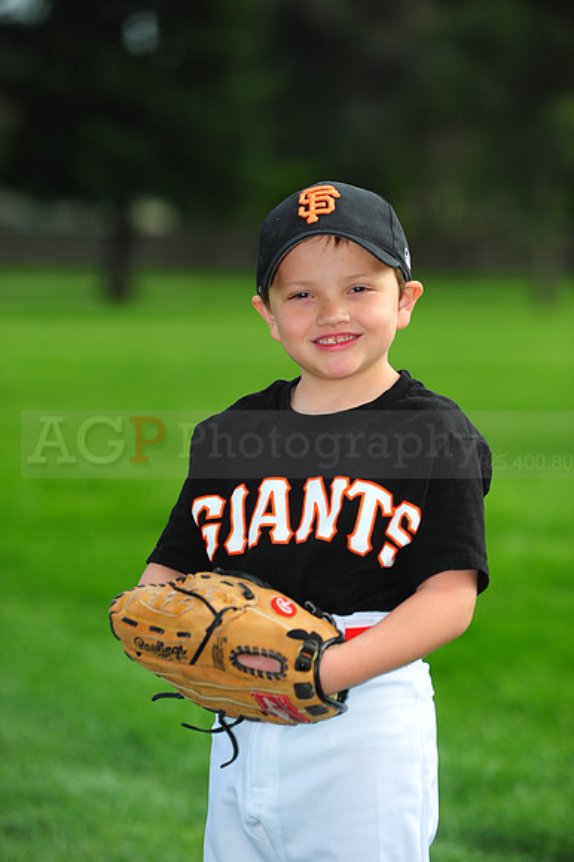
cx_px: 287
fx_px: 3951
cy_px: 431
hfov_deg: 8.3
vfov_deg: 12.5
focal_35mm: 165
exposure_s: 1/2000
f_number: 4.5
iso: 400
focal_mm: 165
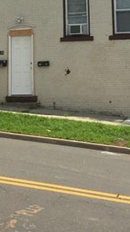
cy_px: -14
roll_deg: -0.4
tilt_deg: +10.7
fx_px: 504
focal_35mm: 82
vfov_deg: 24.4
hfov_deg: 14.6
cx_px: 32
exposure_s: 1/2326
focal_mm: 4.15
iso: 32
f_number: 2.2
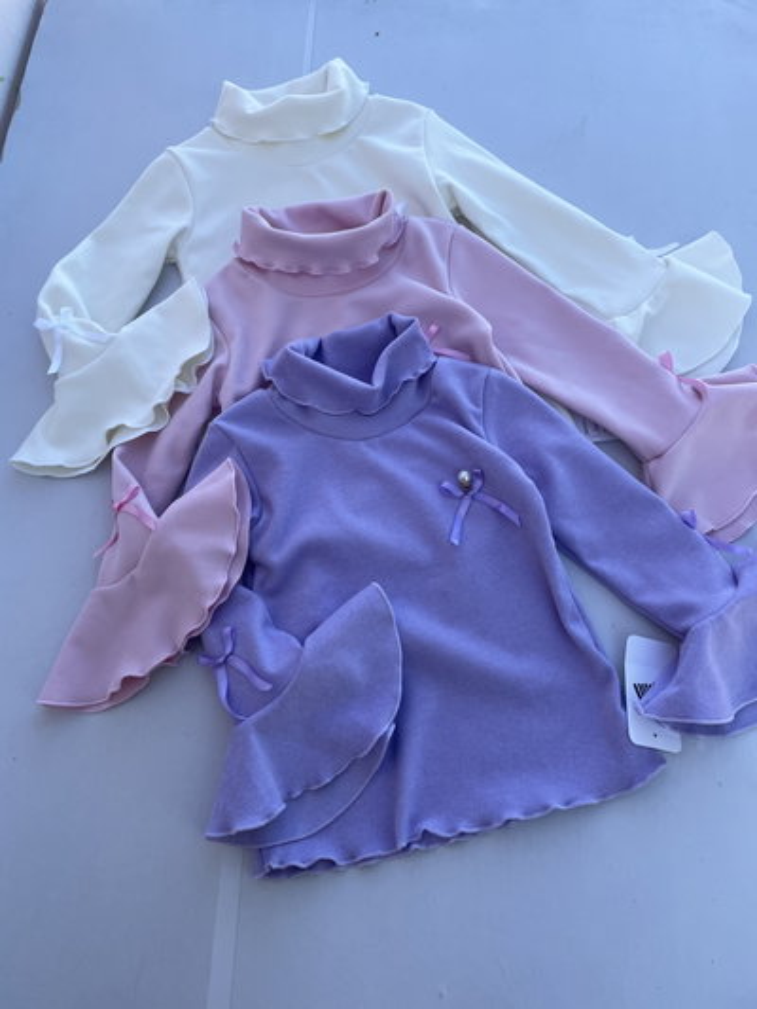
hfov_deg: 53.1
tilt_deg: -68.1
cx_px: 378
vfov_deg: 67.3
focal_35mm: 26
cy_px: 504
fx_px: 758
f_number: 1.6
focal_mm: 4.2
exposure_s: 1/640
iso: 32
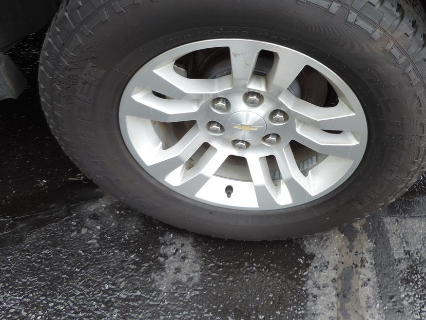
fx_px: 455
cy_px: 110
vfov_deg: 38.3
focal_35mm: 37
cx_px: 297
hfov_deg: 48.9
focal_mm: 4.3
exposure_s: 1/125
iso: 80
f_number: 3
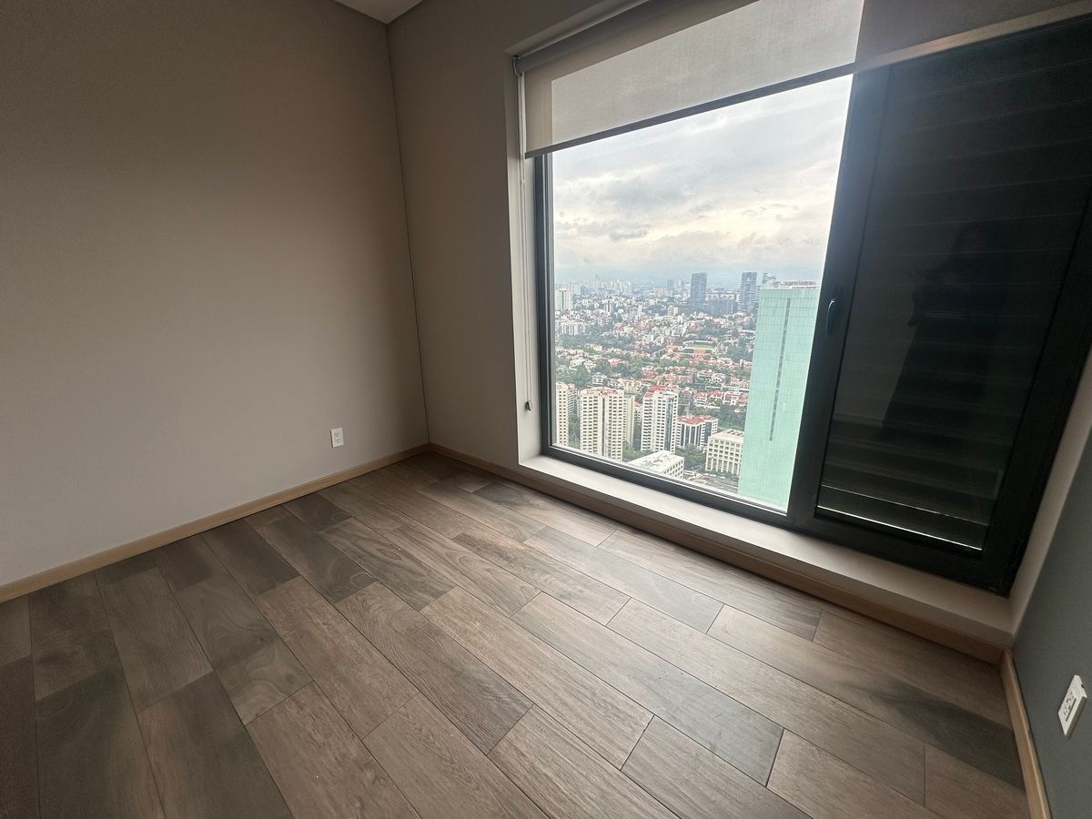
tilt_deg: -14.7
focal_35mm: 14
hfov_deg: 102.1
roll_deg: +0.8
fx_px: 442
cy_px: 410
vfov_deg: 85.7
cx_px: 546
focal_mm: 2.22
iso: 40
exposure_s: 1/369
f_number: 2.2
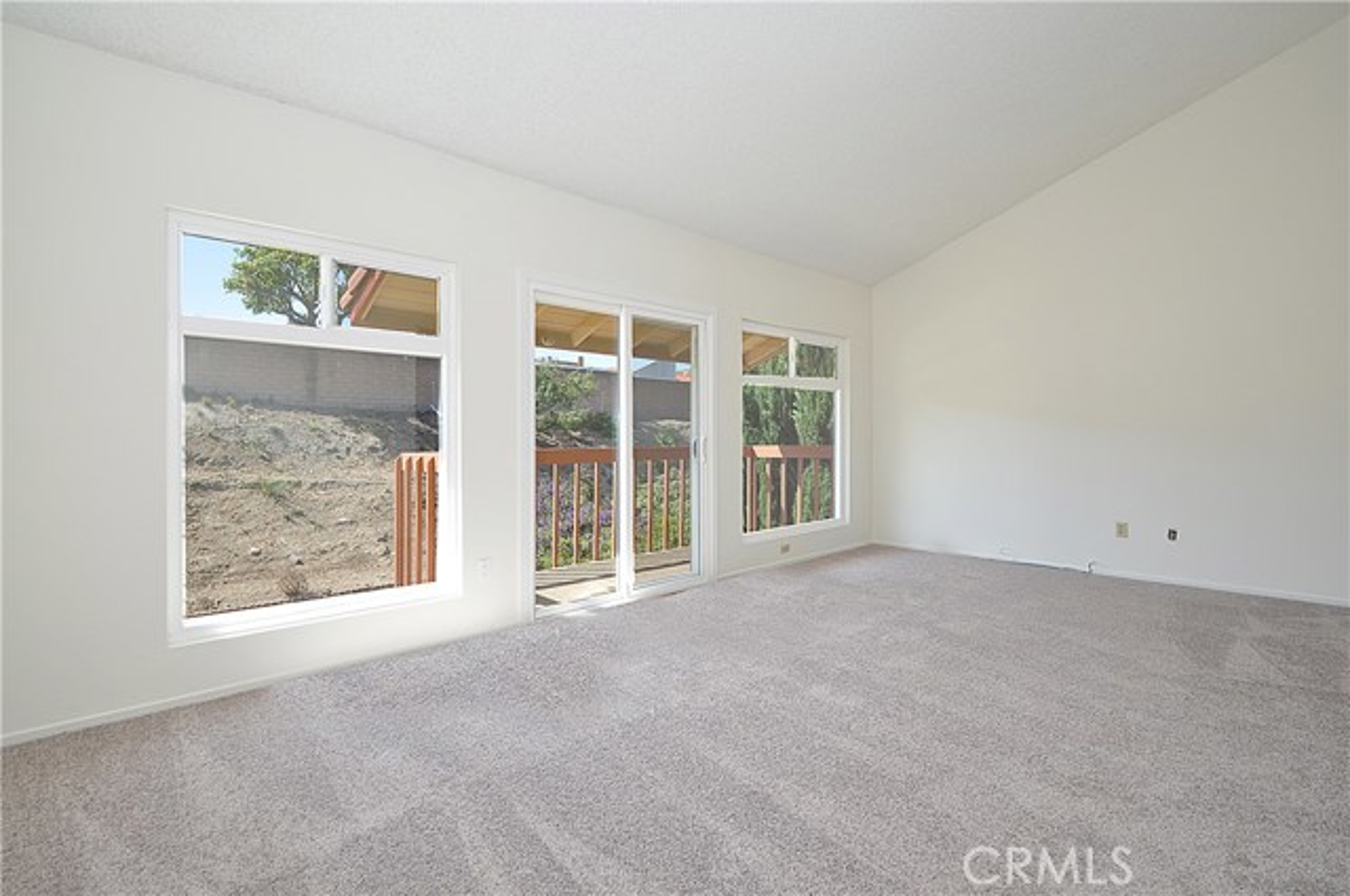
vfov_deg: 77.2
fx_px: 562
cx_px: 675
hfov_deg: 100.5
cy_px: 448
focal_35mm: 15
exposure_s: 1/40
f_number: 8
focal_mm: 10
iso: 200
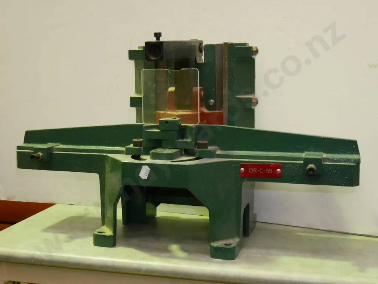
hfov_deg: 42.9
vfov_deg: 32.9
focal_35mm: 44
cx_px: 189
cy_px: 142
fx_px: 481
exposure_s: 1/125
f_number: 4.9
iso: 3200
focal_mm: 22
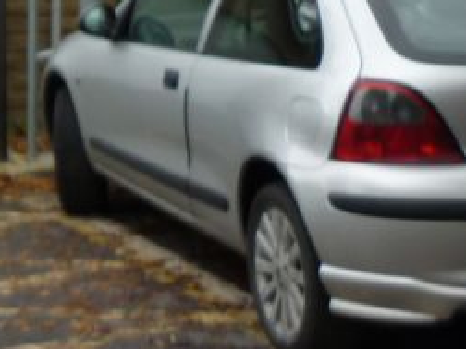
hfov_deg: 13.2
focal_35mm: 134
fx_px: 1804
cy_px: -242
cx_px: -394
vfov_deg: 10.5
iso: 80
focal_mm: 5.5
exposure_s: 1/100
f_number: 2.8
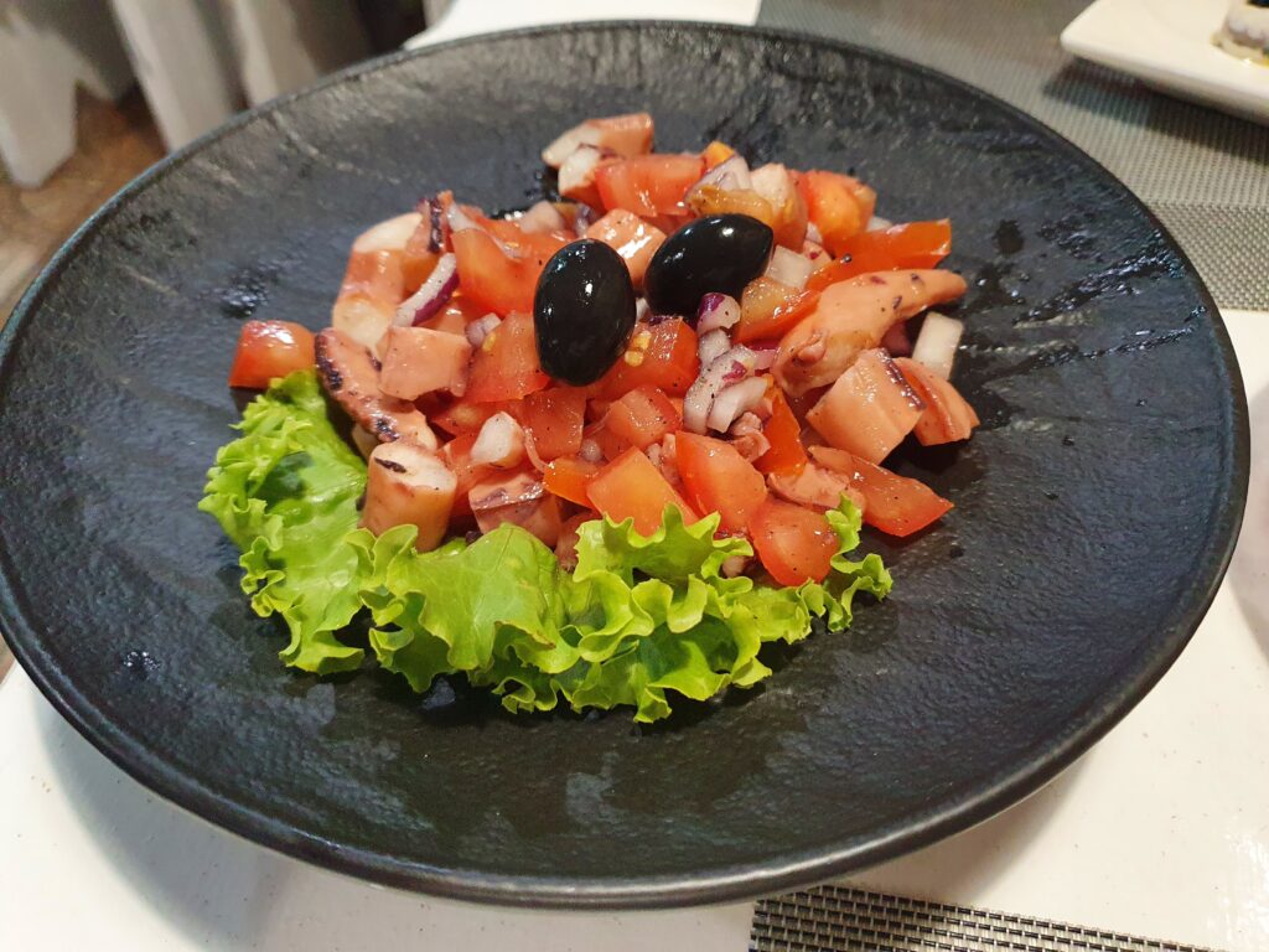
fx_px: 953
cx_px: 634
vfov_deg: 53.1
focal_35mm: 26
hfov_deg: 67.3
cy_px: 476
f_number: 1.5
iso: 320
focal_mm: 4.32
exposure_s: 1/50
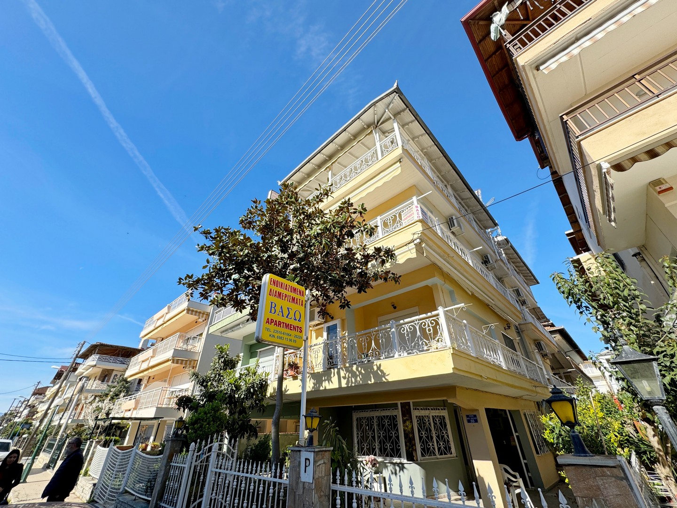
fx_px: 274
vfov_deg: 85.7
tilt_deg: +33.1
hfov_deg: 102.1
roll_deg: +1.3
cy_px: 254
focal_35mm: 14
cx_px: 338
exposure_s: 1/968
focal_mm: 2.22
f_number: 2.2
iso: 50
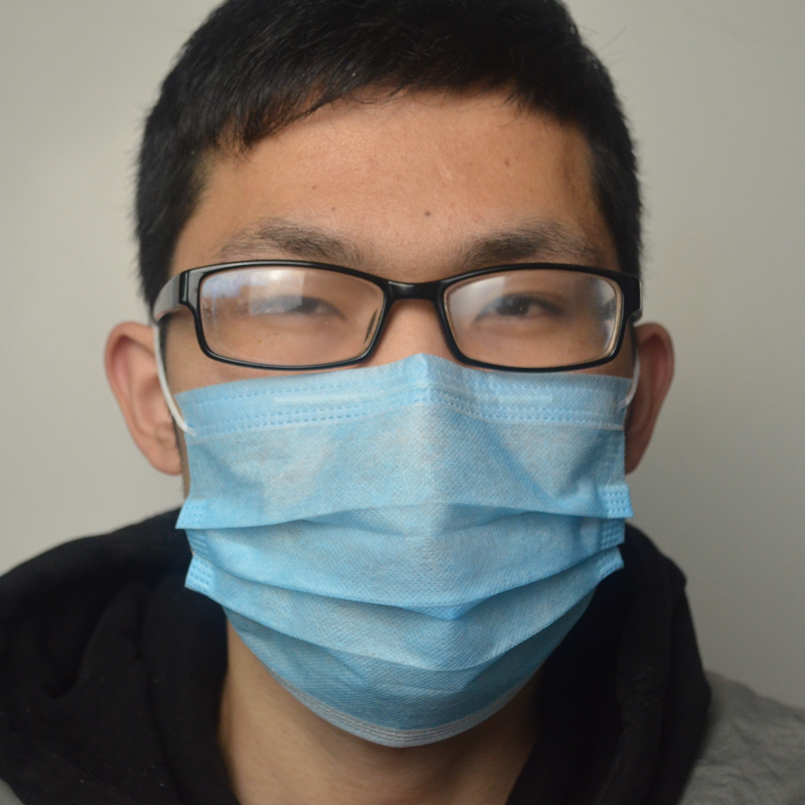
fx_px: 1780
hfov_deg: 25.5
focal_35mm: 68
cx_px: 369
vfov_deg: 25.5
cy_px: 404
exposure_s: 1/200
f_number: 5
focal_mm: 35
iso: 1600
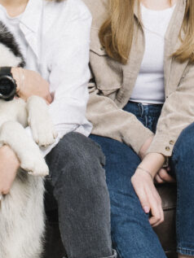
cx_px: 111
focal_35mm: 204
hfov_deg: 7.3
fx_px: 1523
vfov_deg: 9.6
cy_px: -39
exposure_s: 1/160
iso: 320
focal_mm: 35
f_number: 11
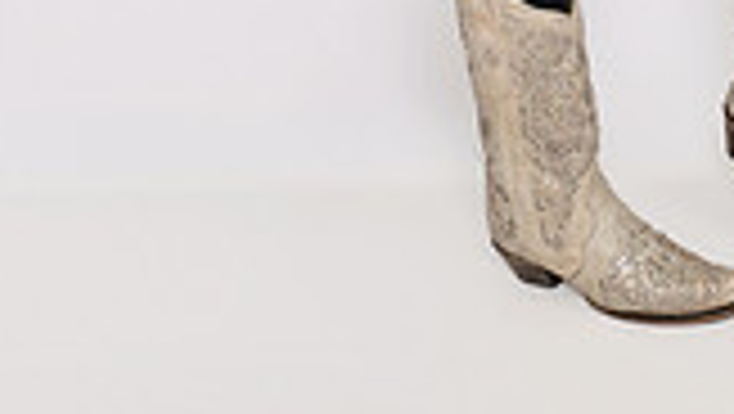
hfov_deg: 19.2
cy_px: -590
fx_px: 2143
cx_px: 608
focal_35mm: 110
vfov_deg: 9.7
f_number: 8
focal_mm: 38
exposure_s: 1/320
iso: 640
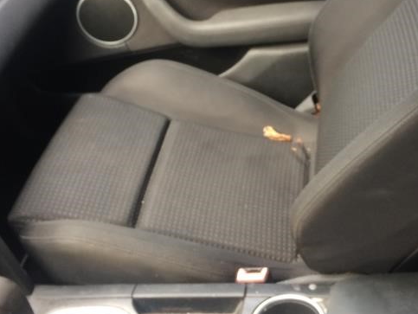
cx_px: 221
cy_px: 101
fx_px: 580
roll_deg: +5.1
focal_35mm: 48
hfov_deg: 39.6
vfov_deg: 30.1
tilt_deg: -32.4
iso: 32
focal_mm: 4.15
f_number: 2.2
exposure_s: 1/40
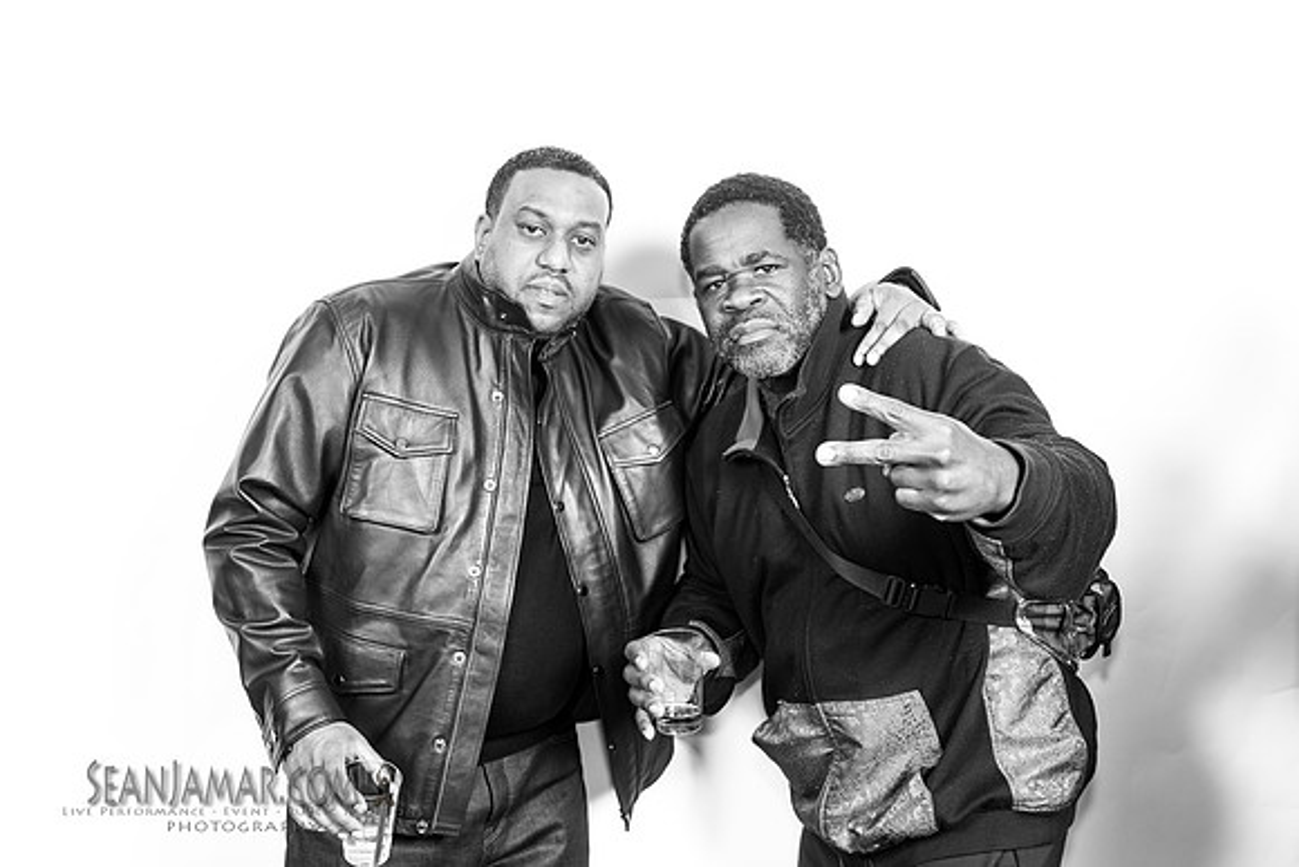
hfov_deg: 36.2
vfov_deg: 24.6
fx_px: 1985
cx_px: 650
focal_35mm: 55
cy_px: 434
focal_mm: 55
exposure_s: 1/200
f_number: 4
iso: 500
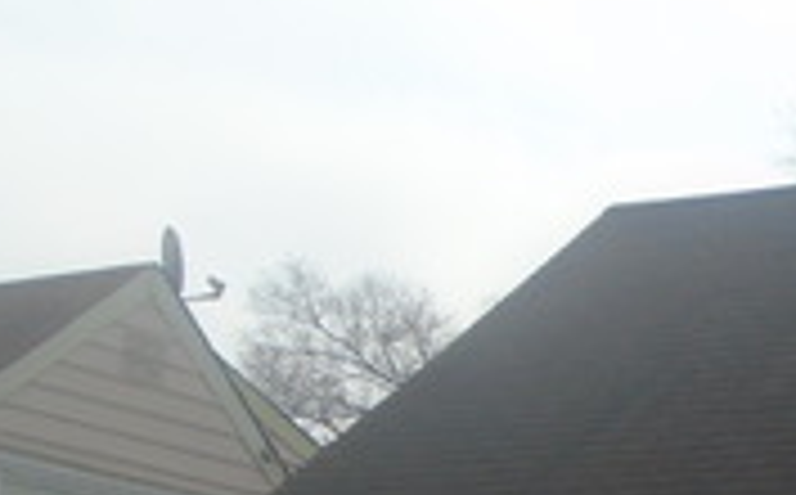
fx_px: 2577
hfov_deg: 16.1
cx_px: 1196
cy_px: 684
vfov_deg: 10.7
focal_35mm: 119
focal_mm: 5.5
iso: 100
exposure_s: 1/1500
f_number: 3.5
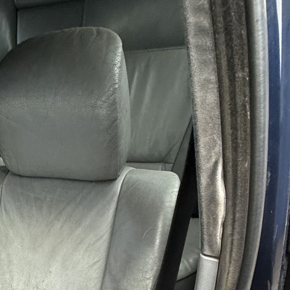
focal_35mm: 35
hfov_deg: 42.7
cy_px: 380
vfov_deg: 33.7
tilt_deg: -56.8
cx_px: 22
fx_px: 332
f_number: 2.2
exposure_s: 1/73
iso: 320
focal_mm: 2.22
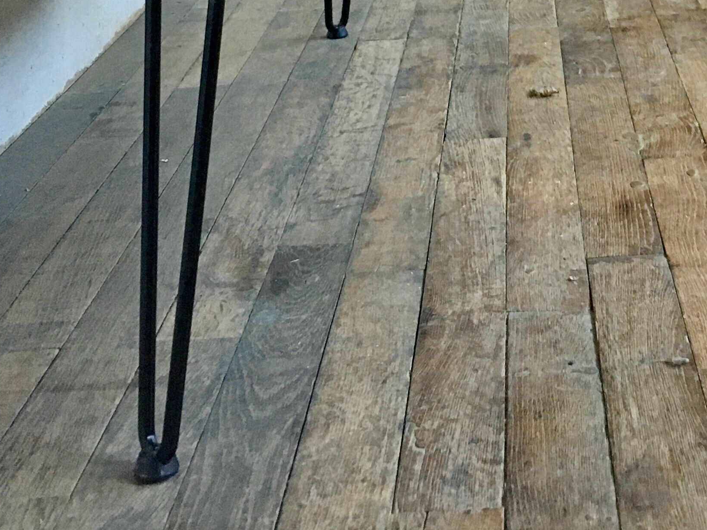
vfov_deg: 19.5
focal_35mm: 71
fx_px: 1450
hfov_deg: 27.0
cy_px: -102
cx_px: 543
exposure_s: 1/33
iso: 200
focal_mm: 4.15
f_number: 2.2
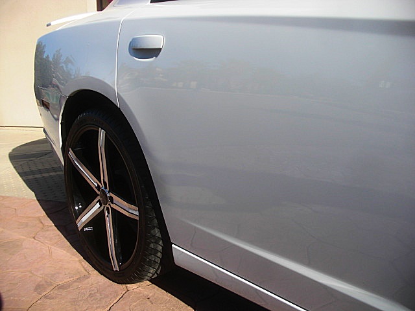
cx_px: 208
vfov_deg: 39.7
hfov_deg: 51.4
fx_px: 432
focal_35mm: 36
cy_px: 156
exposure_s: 1/1000
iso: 50
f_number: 2.8
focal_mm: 6.3
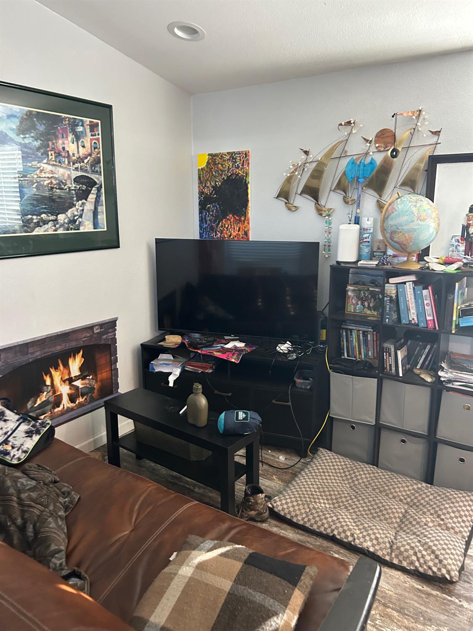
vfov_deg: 67.3
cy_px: 316
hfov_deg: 53.1
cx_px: 236
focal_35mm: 26
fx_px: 474
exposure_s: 1/60
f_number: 1.5
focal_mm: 5.7
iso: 500
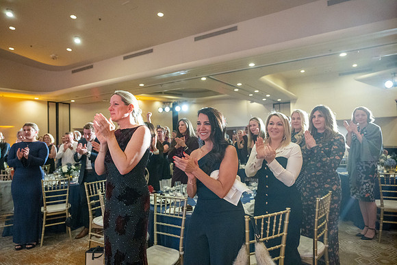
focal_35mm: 24
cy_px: 132
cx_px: 198
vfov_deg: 53.1
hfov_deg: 73.8
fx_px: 265
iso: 6400
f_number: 4
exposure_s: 1/80
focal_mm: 24
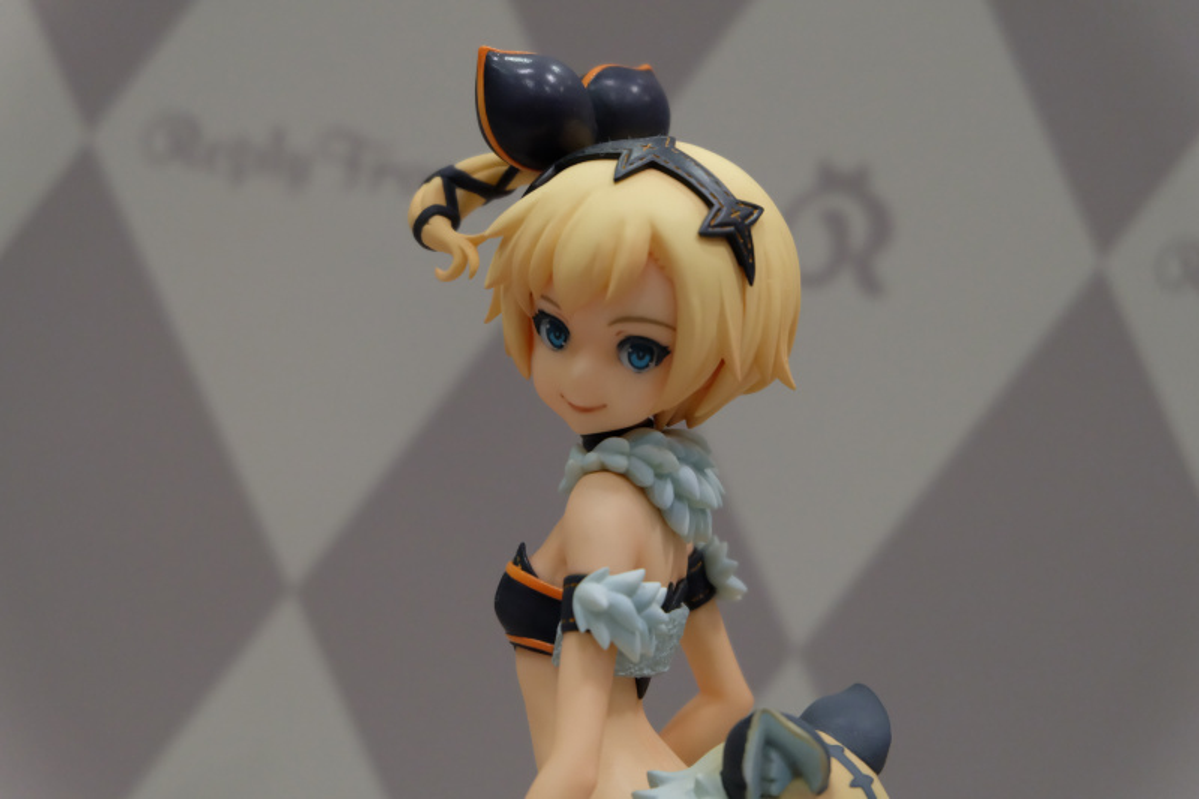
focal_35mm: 75
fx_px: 2497
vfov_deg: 18.2
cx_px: 600
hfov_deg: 27.0
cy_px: 400
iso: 3200
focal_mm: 50
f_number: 5.6
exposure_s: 1/100
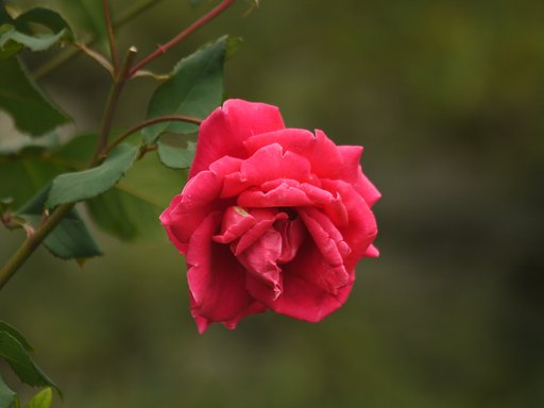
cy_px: 204
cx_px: 272
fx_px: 9429
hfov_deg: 3.3
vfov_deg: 2.5
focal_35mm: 600
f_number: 5.6
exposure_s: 1/400
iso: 320
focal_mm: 300
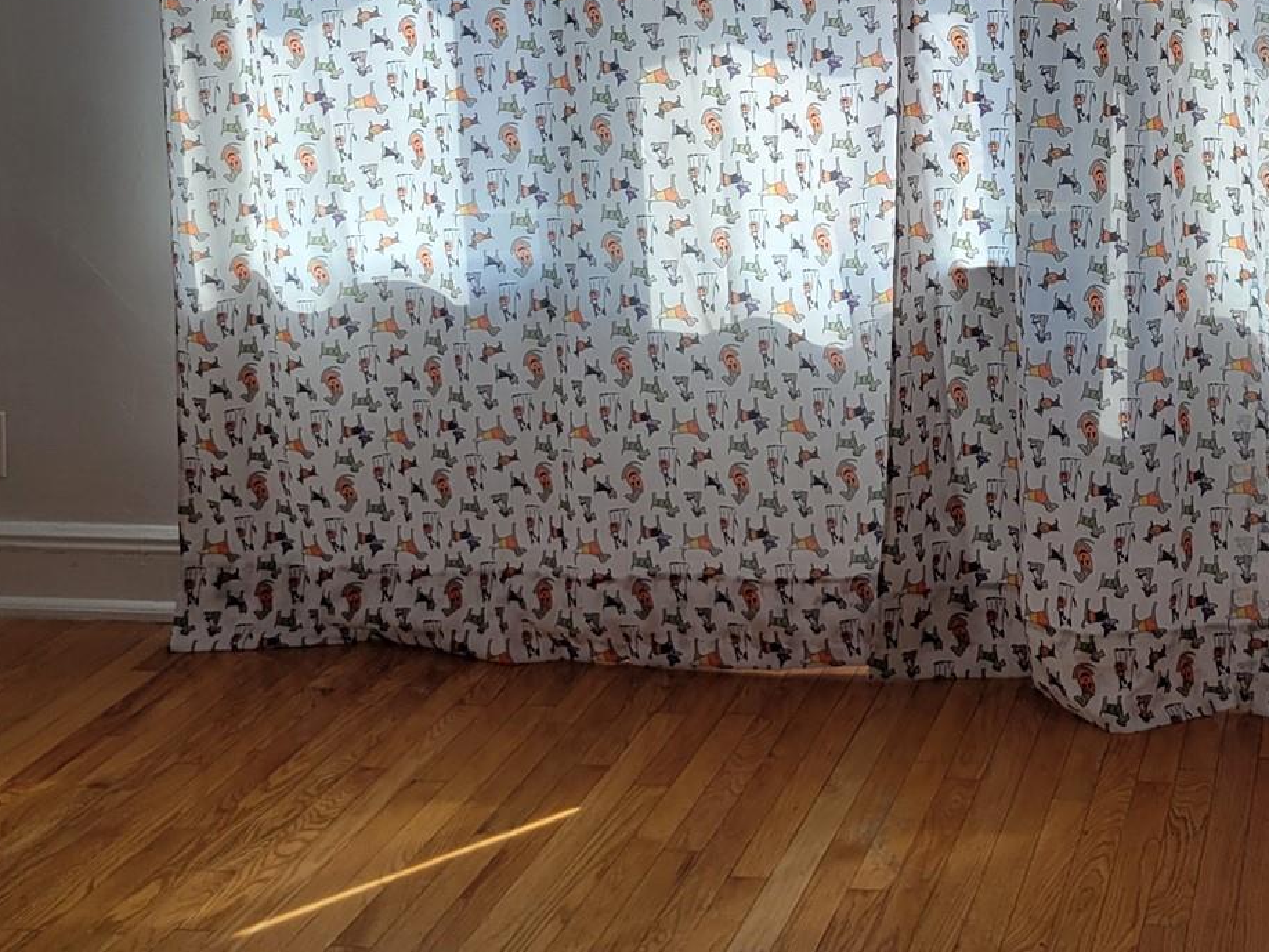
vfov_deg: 24.2
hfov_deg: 32.1
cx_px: 1052
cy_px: 23
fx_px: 2127
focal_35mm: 58
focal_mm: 5.4
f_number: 1.8
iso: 40
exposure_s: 1/138
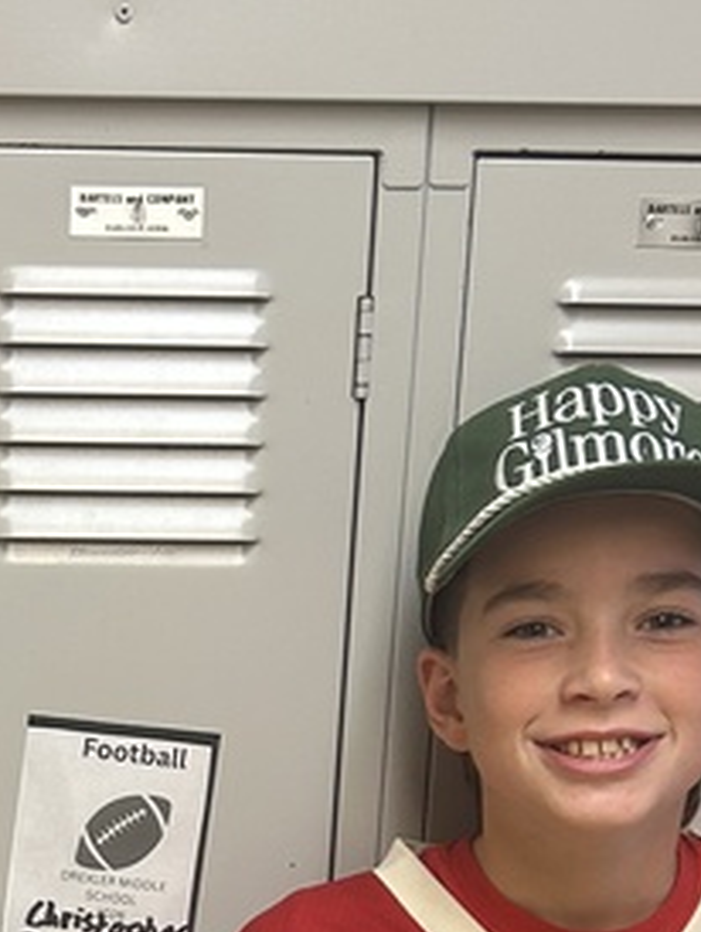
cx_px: 24
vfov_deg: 18.9
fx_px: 2615
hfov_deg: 15.0
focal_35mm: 97
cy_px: 1167
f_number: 1.5
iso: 80
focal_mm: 5.7
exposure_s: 1/60
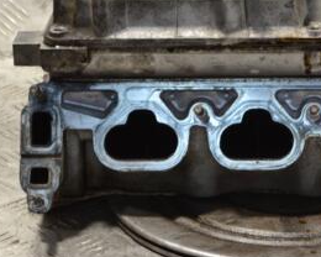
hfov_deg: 11.3
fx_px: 1606
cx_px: 314
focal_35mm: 169
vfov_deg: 9.1
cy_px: 46
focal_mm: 52
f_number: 5.6
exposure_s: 1/30
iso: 450
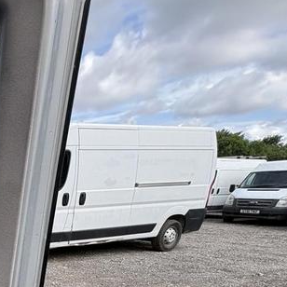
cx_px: -102
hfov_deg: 32.3
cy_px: 304
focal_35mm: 36
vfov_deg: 39.1
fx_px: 338
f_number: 2.2
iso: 50
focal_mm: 2.22
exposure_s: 1/734
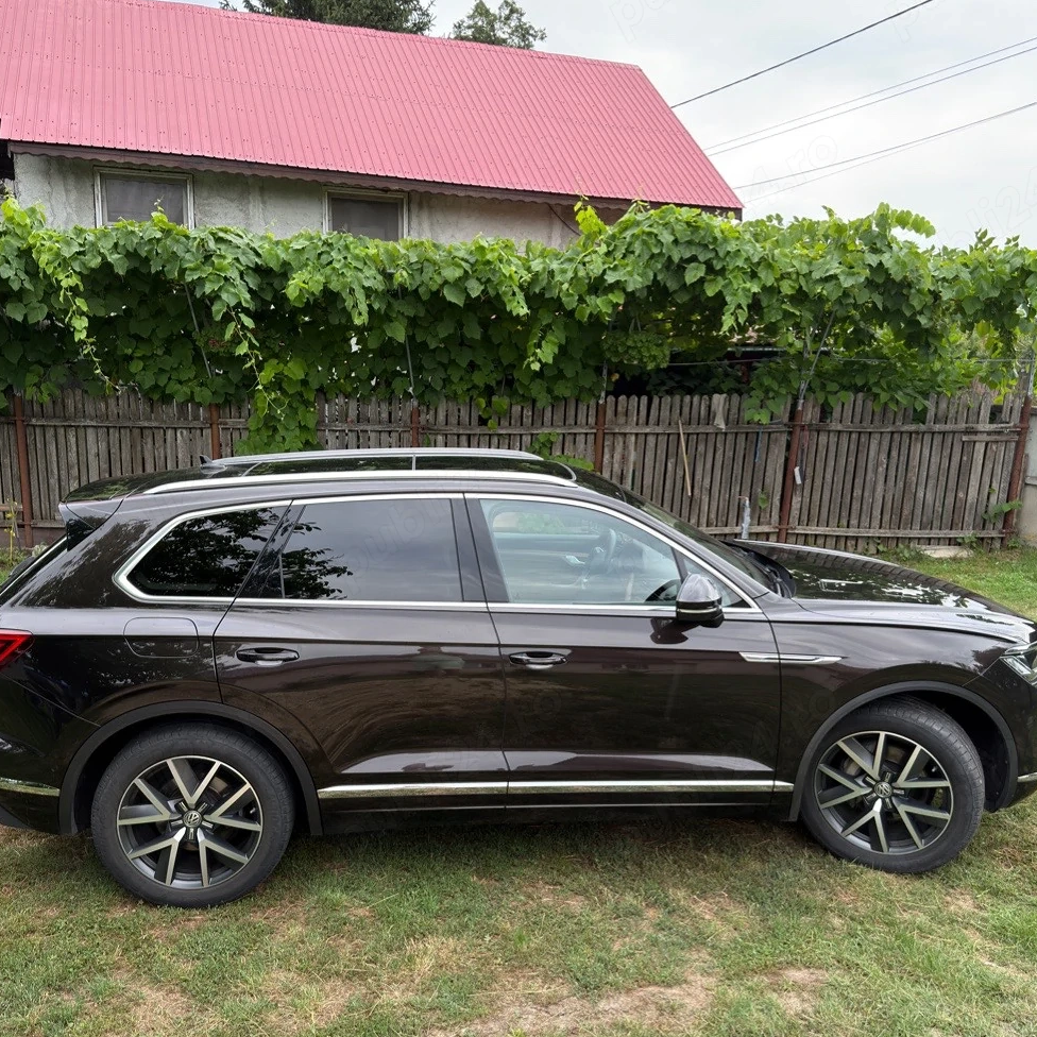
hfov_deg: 55.6
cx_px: 518
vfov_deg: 55.6
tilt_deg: -12.9
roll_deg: -2.6
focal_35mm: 29
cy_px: 539
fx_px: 983
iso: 64
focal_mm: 6.76
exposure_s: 1/222
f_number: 1.78
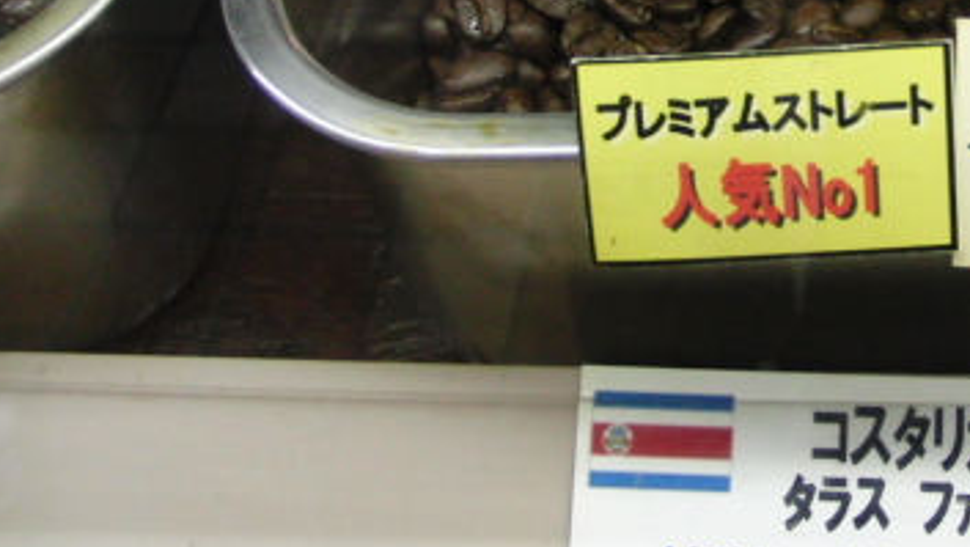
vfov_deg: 16.2
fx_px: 1879
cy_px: 8
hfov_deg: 28.0
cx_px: 857
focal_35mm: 73
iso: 250
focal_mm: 6.42
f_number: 3.6
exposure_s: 1/80
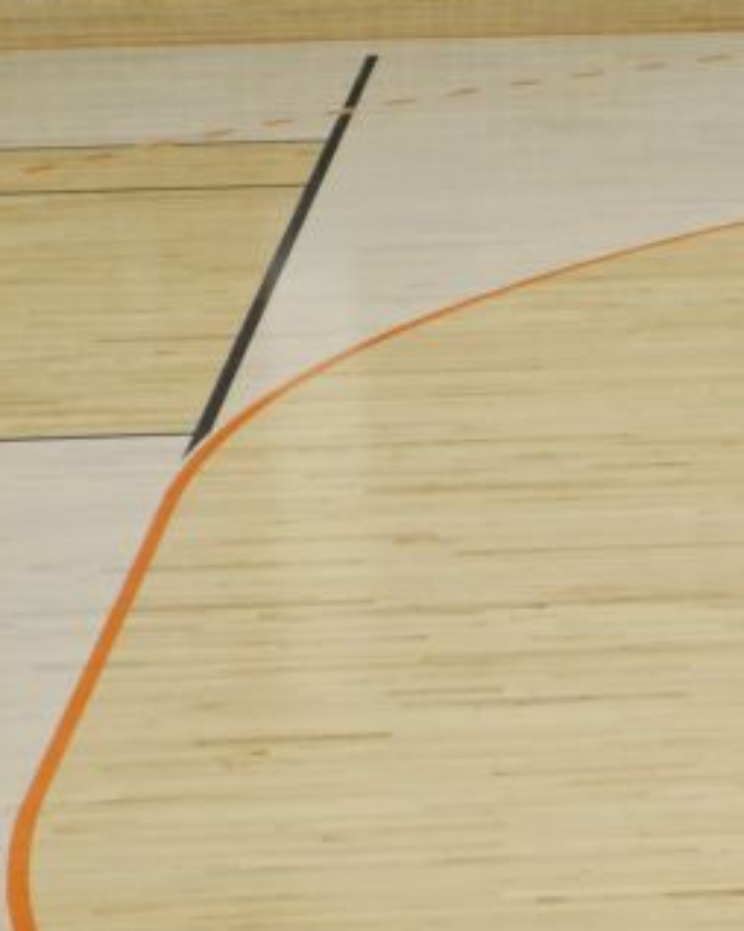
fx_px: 6530
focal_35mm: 237
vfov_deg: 8.2
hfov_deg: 6.4
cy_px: 287
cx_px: 1268
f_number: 5.6
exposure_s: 1/80
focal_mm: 42
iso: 3200
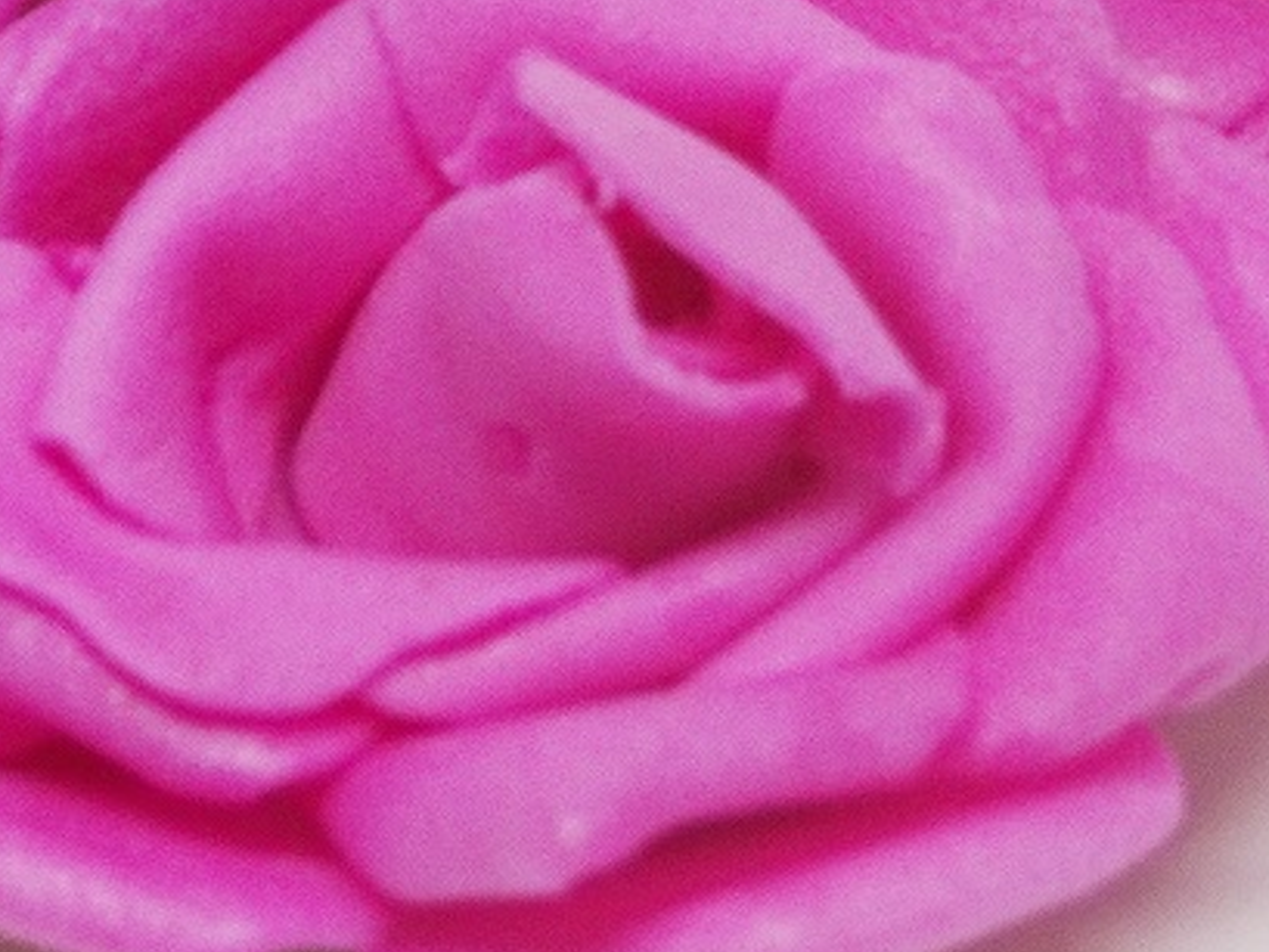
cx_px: 329
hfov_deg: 5.9
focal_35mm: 337
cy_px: -105
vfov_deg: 4.4
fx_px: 12358
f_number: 5.6
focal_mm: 19.68
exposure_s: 1/125
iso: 160
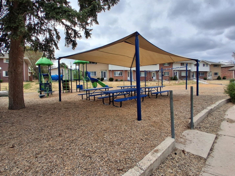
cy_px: 87
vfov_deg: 68.7
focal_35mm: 19
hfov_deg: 84.5
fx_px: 129
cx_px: 108
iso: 50
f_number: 2.2
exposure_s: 1/1330
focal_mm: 1.4
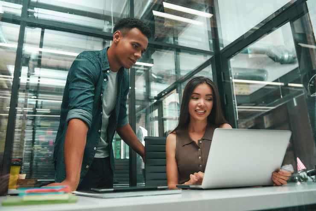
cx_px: 158
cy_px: 106
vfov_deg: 45.0
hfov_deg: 63.6
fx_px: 255
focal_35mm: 29
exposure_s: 1/100
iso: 500
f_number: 4
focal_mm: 29
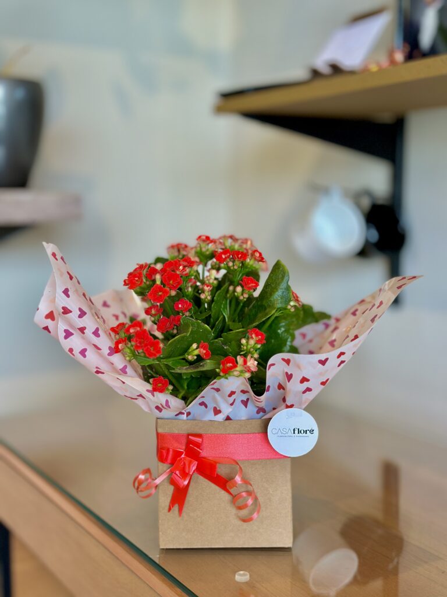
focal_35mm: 48
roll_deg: -1.2
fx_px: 826
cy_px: 298
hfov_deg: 30.3
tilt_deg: -7.4
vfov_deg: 39.7
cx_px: 224
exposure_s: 1/120
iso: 80
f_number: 1.78
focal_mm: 6.86
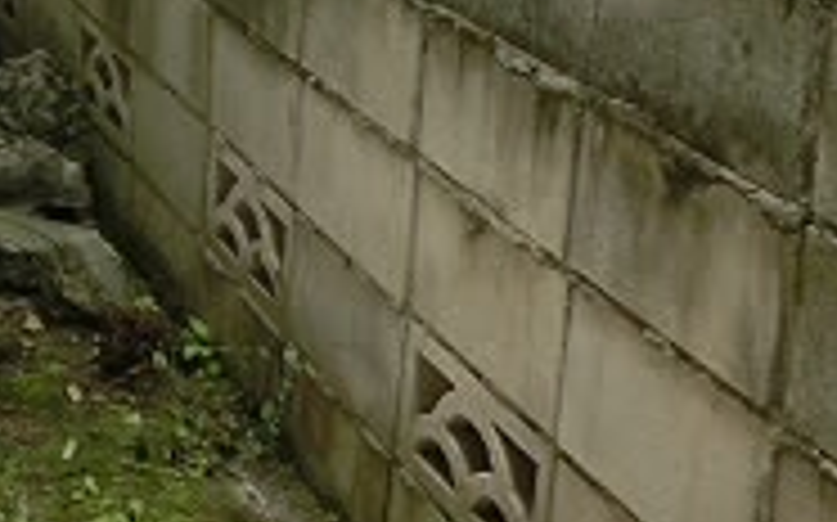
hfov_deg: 17.9
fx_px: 2257
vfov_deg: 12.7
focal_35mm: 99
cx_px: -538
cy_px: -200
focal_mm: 4.24
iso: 80
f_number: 3
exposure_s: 1/320
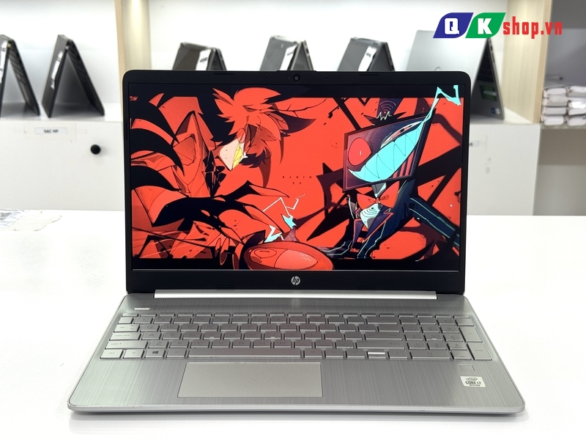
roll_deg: +0.9
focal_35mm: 48
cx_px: 293
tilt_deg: -16.0
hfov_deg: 39.7
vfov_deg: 30.3
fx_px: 813
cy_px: 220
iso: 64
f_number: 1.78
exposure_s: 1/100
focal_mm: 6.76
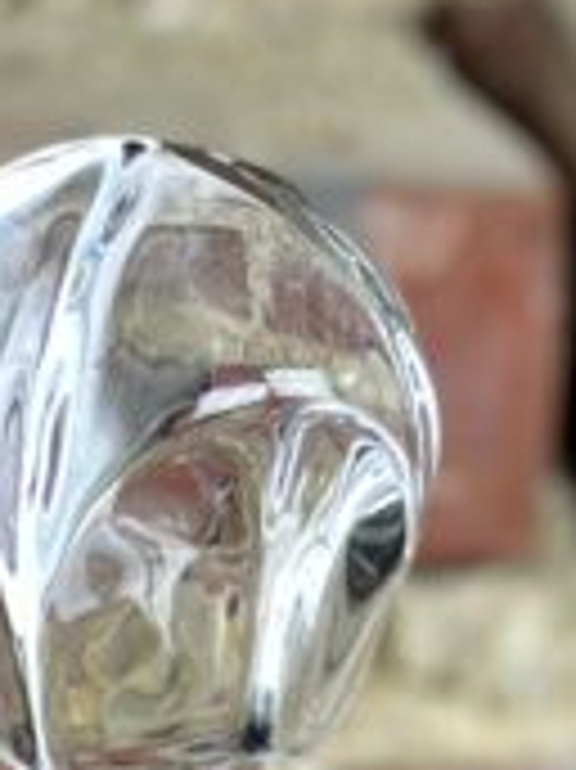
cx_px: 122
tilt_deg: -24.6
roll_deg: -2.5
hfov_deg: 5.2
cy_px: 1630
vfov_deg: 6.7
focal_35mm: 287
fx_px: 6375
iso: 80
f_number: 1.78
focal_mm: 6.86
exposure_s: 1/100
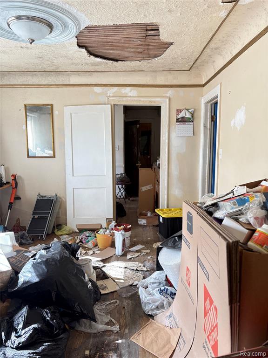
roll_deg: +0.2
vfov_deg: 67.3
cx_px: 134
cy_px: 179
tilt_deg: -7.7
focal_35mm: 26
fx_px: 268
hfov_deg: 53.1
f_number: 1.6
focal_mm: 5.96
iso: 125
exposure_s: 1/121
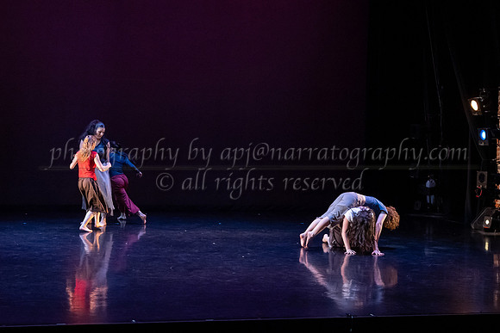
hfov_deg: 29.7
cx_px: 182
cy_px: 124
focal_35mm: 68
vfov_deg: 20.1
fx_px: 939
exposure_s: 1/400
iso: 4000
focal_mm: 53
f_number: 4
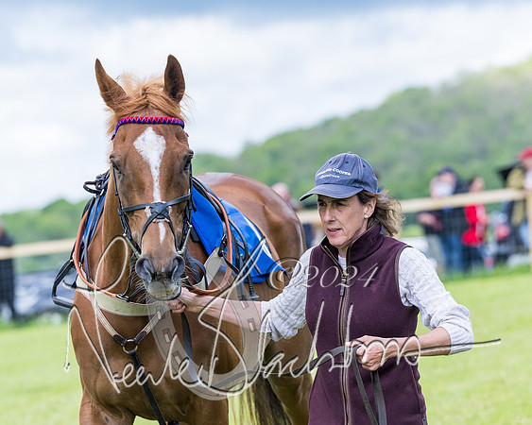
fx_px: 3845
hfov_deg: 7.9
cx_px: 251
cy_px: 191
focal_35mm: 244
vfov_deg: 6.3
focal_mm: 130
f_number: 4
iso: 800
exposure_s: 1/4000
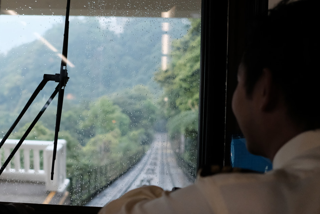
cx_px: 104
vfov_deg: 23.0
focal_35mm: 59
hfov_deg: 33.6
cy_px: 107
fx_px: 524
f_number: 2
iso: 3200
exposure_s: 1/640
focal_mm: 23
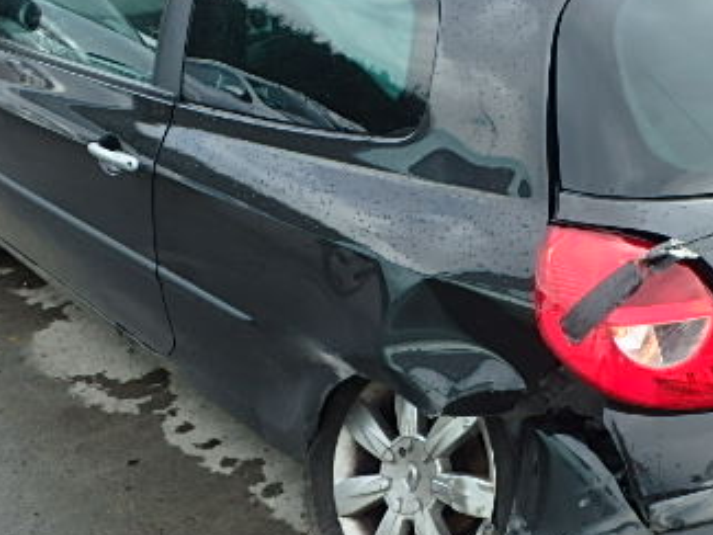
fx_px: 1257
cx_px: 511
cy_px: 268
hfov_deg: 31.3
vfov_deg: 24.0
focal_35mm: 61
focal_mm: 5.6
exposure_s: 1/80
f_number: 4.7
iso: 125
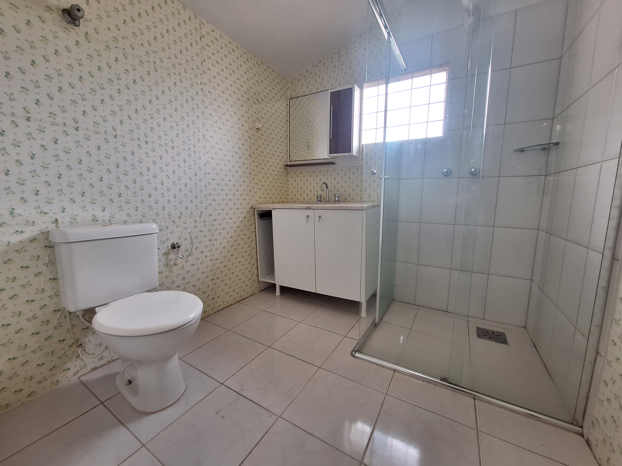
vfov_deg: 89.9
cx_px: 311
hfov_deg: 106.2
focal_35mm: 13
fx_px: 234
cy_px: 233
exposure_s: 1/40
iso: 80
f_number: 2.2
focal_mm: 1.74
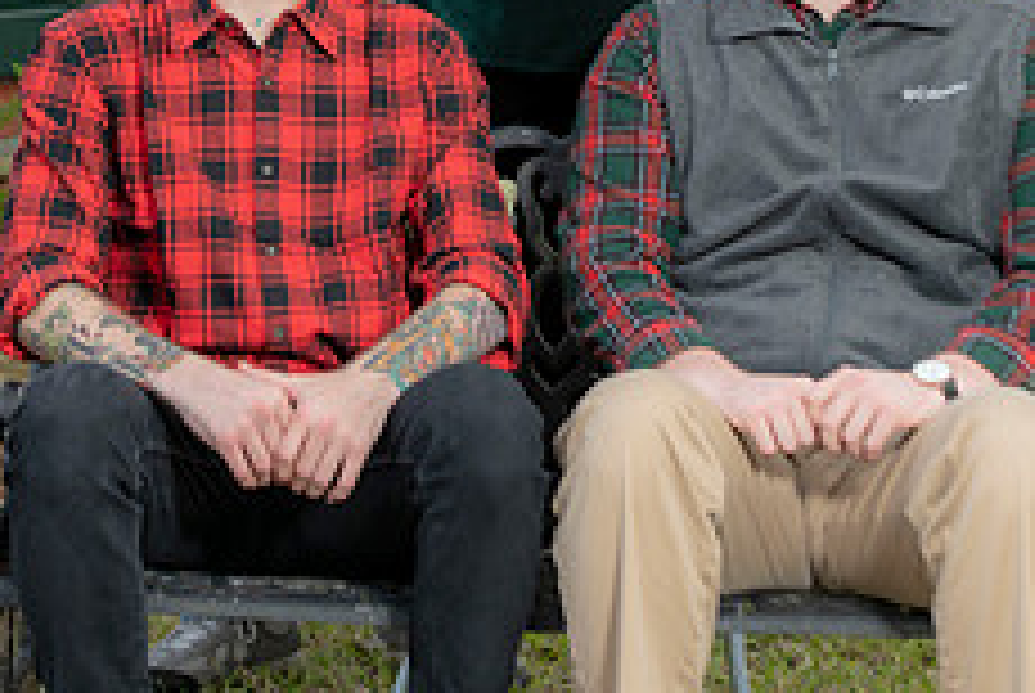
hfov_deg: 12.4
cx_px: 531
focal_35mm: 166
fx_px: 4779
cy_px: -94
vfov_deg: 8.2
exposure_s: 1/200
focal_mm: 85
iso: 320
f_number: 5
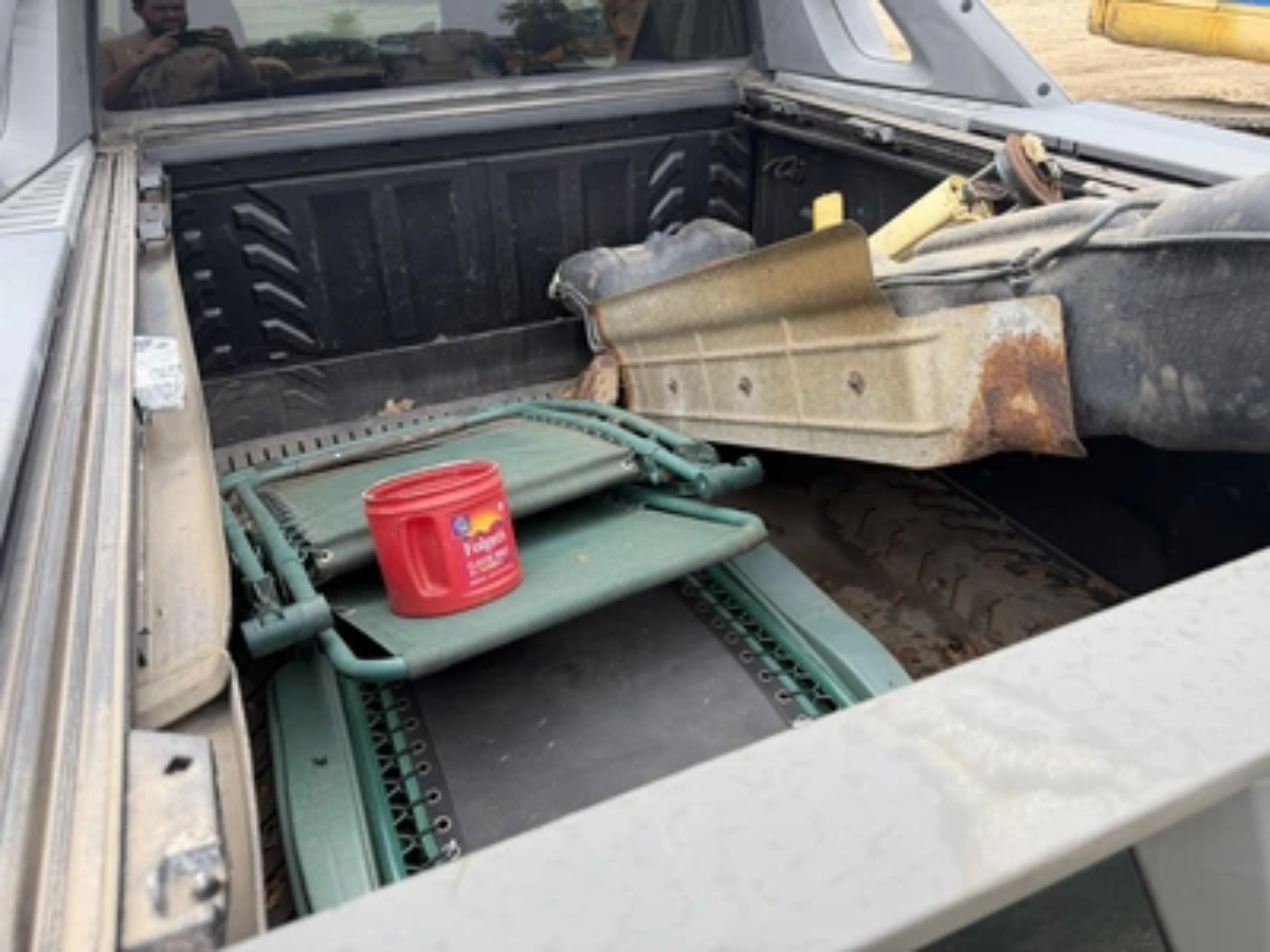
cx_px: 635
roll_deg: +0.7
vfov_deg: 56.8
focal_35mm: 24
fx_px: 881
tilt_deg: -34.2
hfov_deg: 71.6
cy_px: 476
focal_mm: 6.76
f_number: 1.78
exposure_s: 1/849
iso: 80
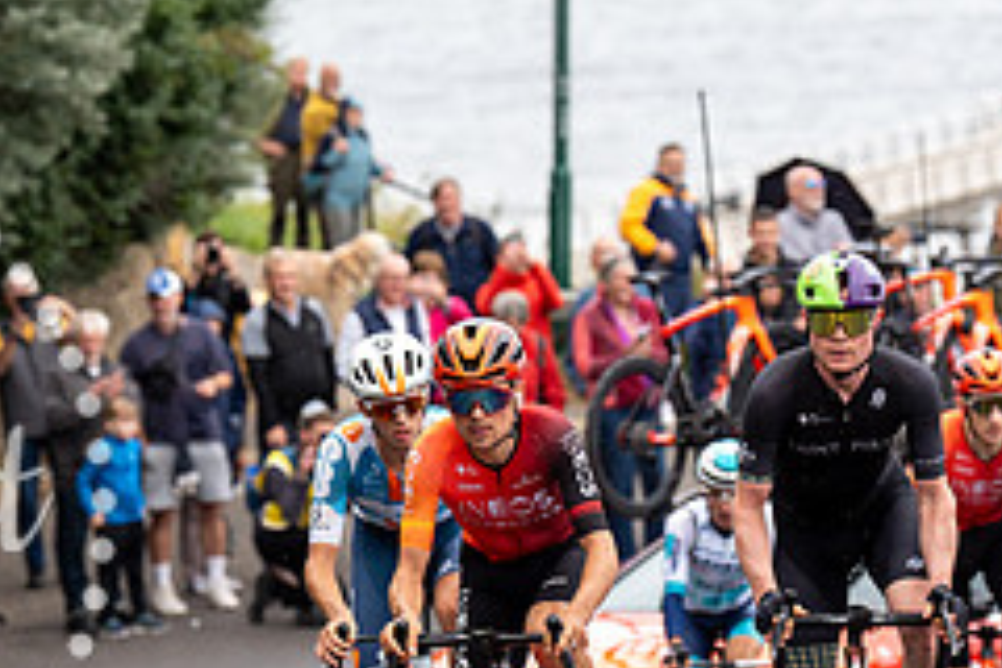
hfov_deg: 6.4
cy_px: 294
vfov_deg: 4.3
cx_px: 372
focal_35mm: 320
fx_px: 8906
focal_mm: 126
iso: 320
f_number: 3.5
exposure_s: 1/1000
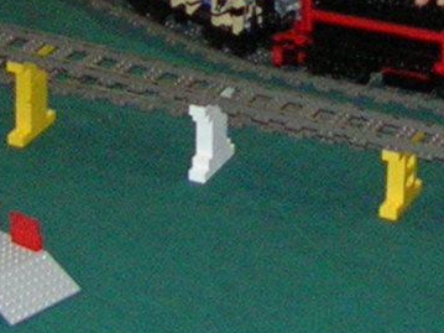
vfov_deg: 6.5
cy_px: -279
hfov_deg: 8.8
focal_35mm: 223
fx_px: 2859
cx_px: 537
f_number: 2.8
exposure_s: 1/60.1
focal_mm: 5.8
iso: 144
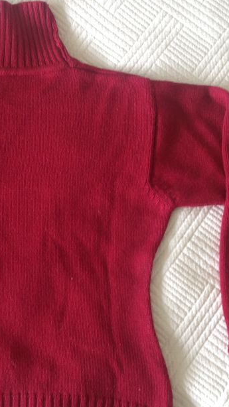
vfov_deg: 33.8
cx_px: -1
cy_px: 203
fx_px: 670
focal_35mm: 62
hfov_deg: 18.9
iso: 80
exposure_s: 1/15
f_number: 2.4
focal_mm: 4.28
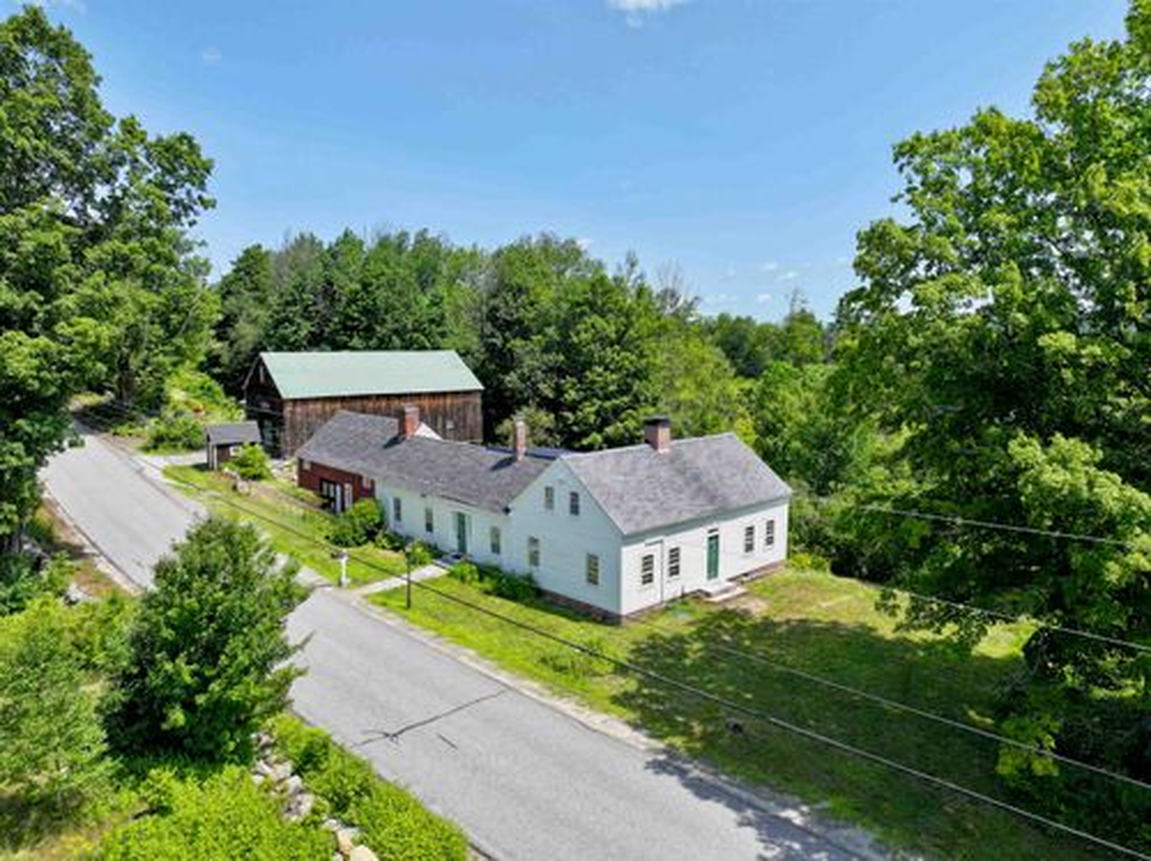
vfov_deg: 56.7
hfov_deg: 71.6
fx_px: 797
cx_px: 576
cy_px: 430
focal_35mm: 24
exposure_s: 1/1600
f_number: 2.8
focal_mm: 12.29
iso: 120
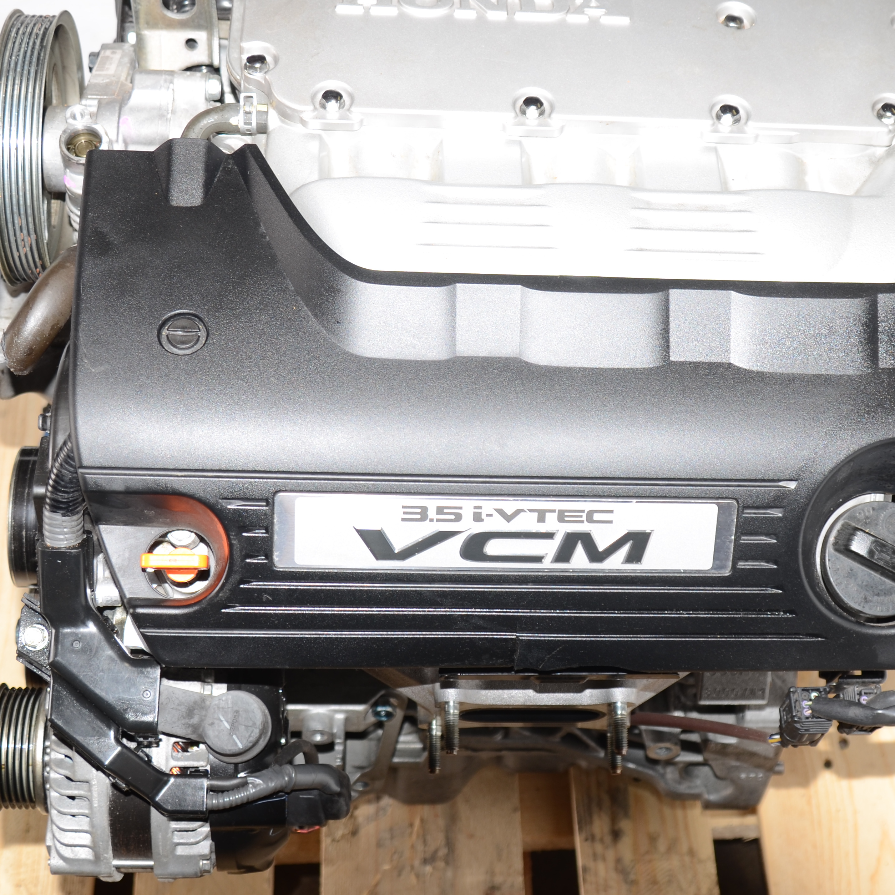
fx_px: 1755
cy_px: 316
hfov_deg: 28.5
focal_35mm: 60
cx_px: 541
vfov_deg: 28.5
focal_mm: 24
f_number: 4.5
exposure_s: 1/60
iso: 100
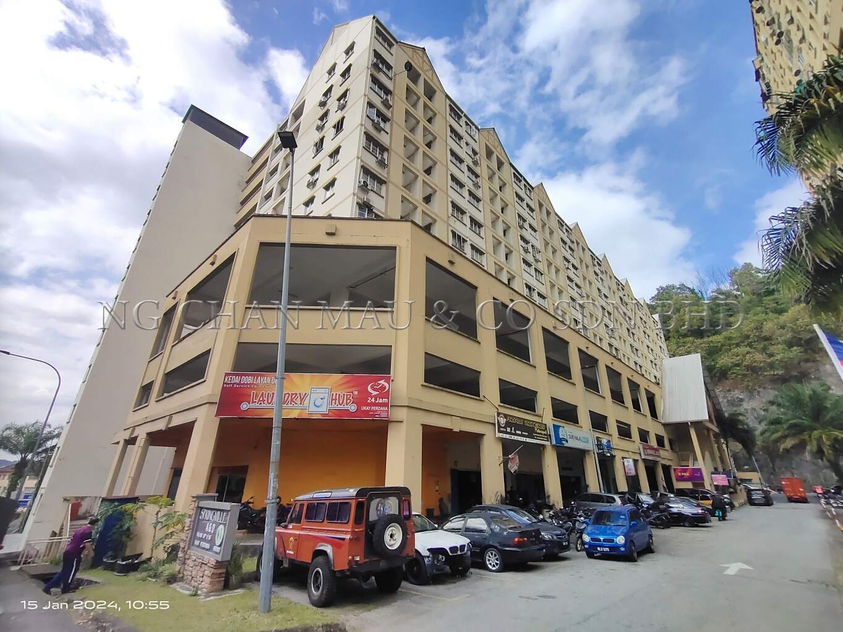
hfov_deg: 94.5
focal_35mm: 16
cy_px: 316
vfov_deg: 78.1
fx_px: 390
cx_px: 422
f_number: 2.2
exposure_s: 1/1643
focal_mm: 1.66
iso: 50
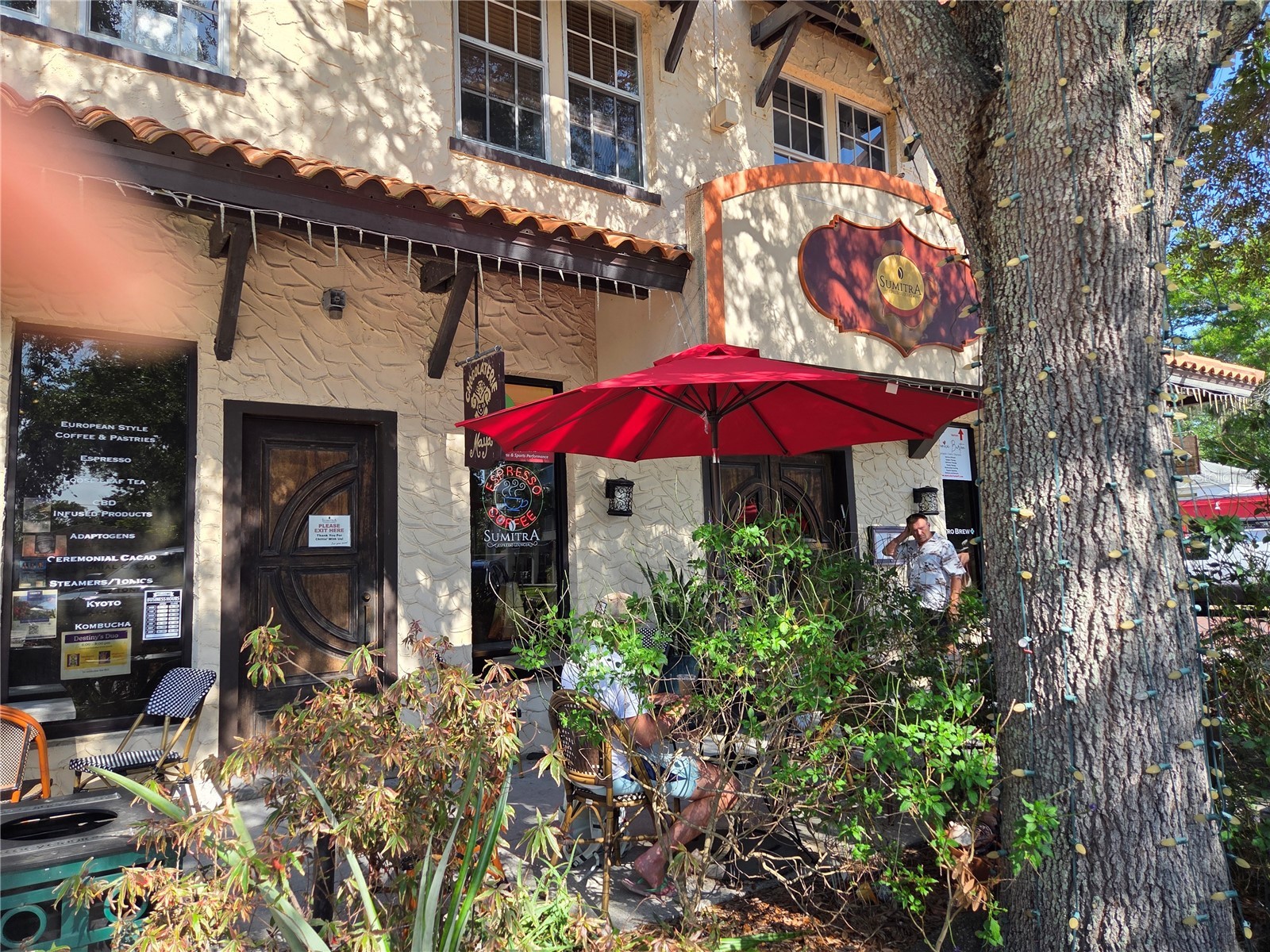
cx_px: 635
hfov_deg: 73.9
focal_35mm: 23
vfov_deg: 58.9
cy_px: 476
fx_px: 844
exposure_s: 1/1347
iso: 80
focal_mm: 5.4
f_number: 1.8
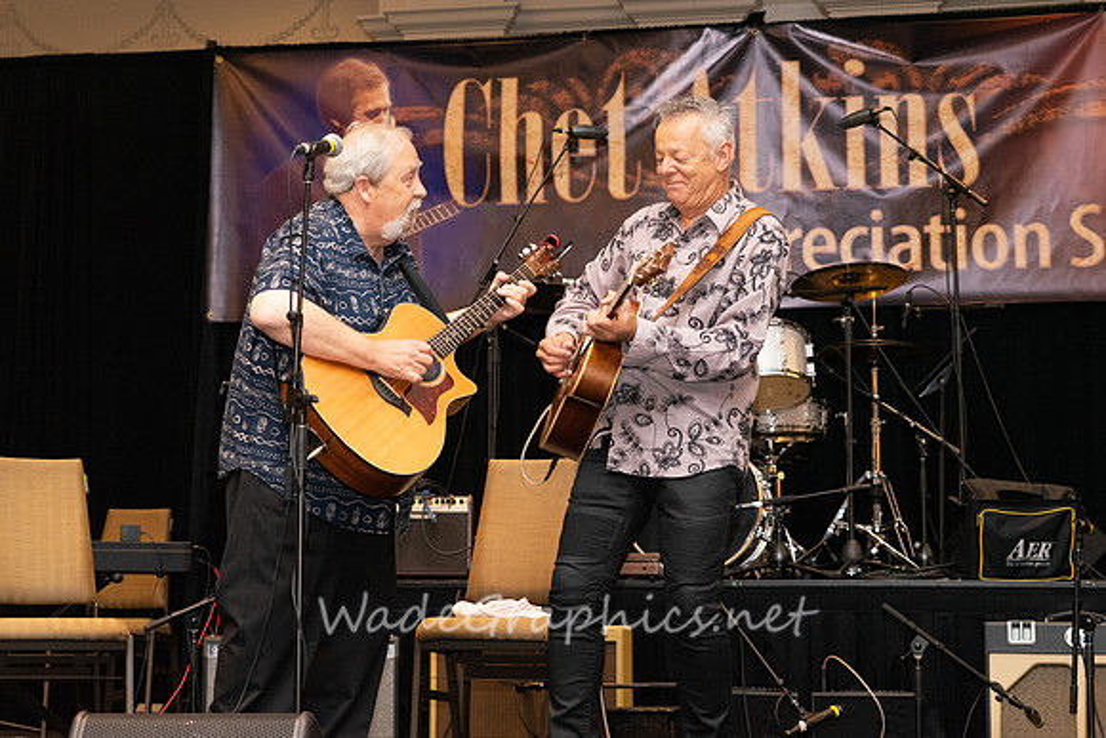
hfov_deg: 28.0
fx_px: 2214
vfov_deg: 18.9
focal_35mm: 72
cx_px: 502
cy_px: 335
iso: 4000
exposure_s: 1/200
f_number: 5
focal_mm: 66
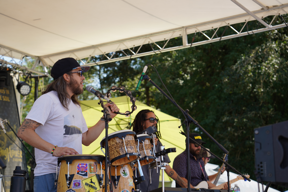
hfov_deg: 23.1
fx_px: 704
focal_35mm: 88
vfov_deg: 15.5
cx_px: 144
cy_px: 96
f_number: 5
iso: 100
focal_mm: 88
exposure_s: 1/250
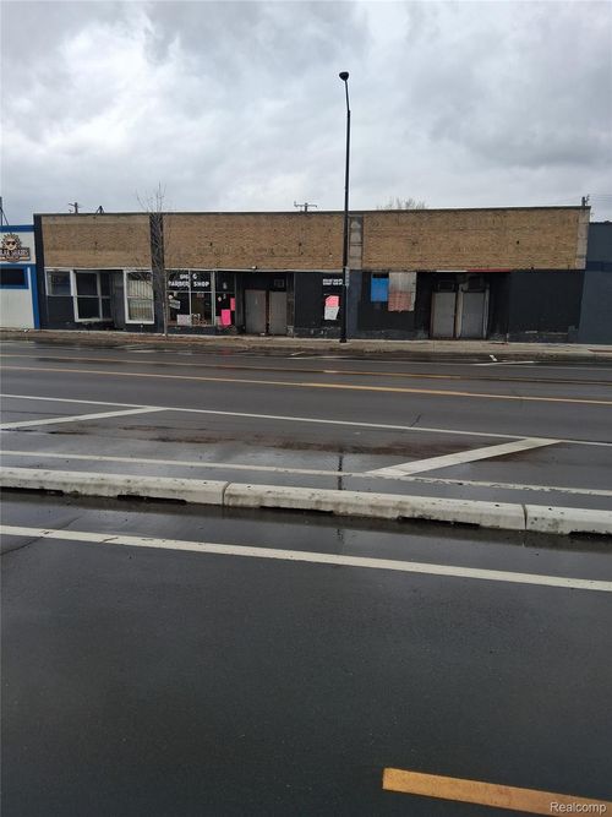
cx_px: 306
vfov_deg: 67.3
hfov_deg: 53.0
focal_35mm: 26
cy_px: 408
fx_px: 613
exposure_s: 1/275
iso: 25
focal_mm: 3.98
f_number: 1.8
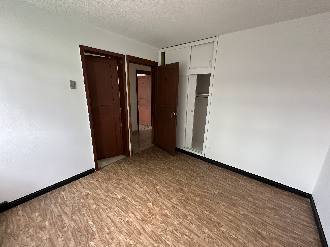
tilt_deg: -13.1
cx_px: 165
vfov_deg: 85.7
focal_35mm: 14
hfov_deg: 102.1
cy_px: 124
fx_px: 133
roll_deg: -1.1
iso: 250
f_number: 2.2
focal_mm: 2.22
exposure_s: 1/120
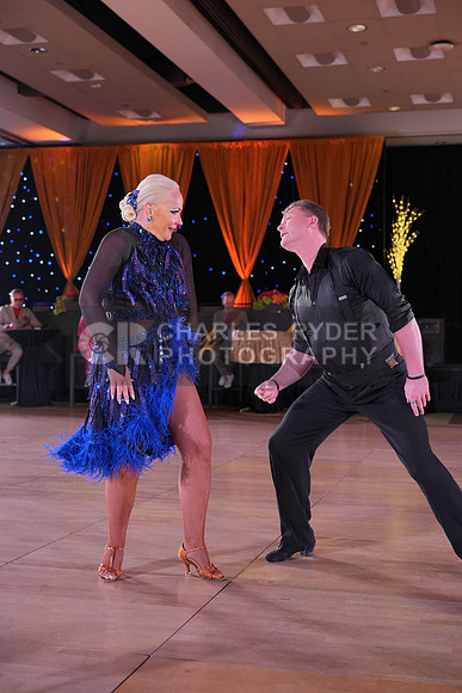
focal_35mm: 50
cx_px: 231
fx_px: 962
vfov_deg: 39.6
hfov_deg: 27.0
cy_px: 346
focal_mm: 50
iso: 2000
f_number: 4
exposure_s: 1/400
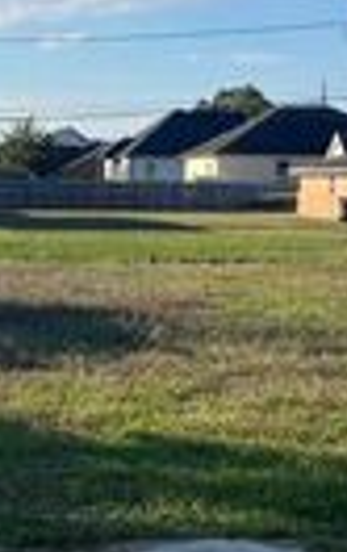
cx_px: 38
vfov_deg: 20.0
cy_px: 278
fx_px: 1567
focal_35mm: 104
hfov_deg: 12.5
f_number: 1.5
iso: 50
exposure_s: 1/4115
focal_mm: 5.7
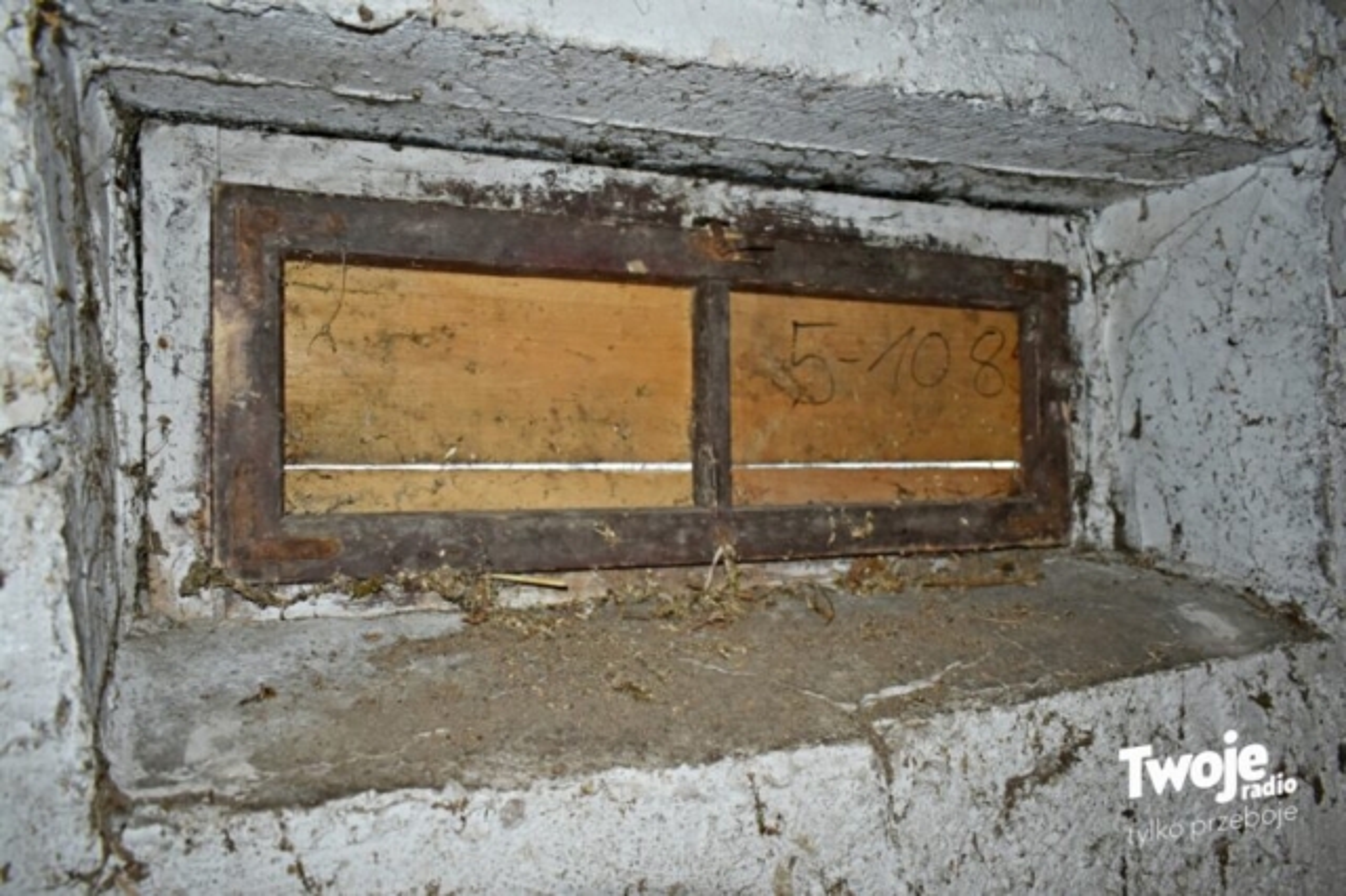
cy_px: 448
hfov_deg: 67.4
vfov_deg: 47.9
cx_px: 673
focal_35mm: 27
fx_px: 1009
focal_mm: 18
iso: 640
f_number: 3.5
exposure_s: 1/60
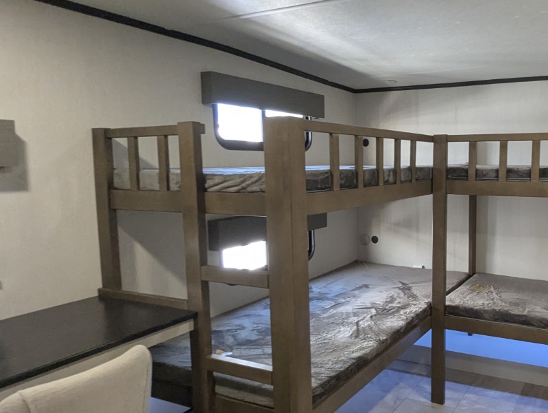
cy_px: 211
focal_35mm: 28
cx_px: 435
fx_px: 444
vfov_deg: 49.8
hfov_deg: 58.7
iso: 499
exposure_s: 1/122
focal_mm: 2.35
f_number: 2.2
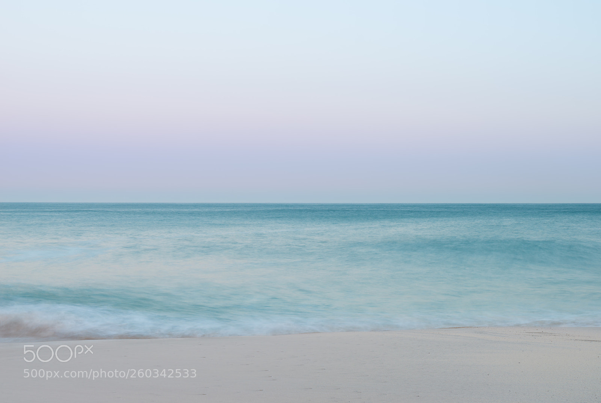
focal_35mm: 52
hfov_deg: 38.1
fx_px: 869
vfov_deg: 26.1
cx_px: 300
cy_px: 202
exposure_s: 2
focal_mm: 52
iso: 100
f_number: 16
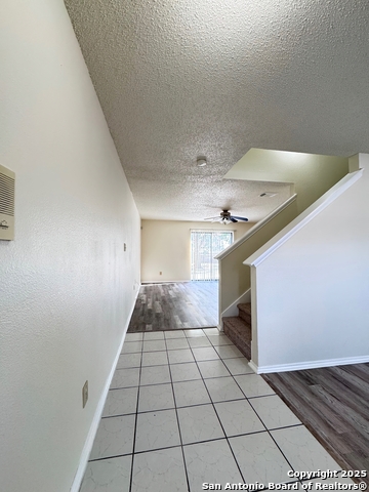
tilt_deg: +1.4
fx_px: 199
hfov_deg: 85.7
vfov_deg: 102.1
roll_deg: +0.5
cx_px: 184
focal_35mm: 14
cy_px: 246
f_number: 2.2
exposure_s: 1/60
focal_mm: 2.22
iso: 250
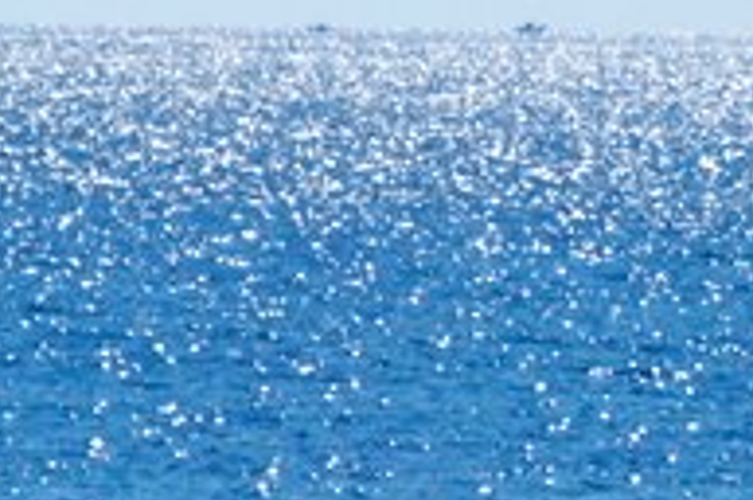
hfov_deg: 2.8
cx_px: 1061
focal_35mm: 749
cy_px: 379
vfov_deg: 1.8
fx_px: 15647
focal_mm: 107
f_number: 10
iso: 200
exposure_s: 1/1250
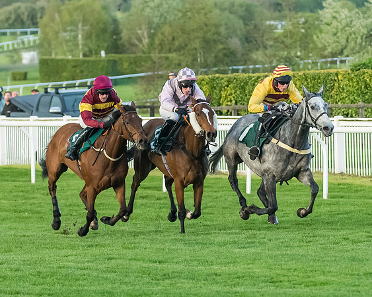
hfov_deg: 4.7
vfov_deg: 3.8
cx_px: 225
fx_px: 4493
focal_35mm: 408
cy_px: 145
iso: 4000
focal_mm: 155
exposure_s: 1/2000
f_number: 4
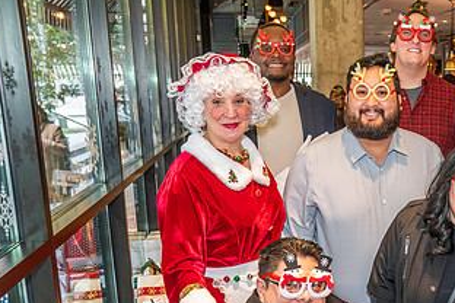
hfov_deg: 36.1
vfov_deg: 25.5
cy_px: 243
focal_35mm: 52
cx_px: 402
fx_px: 657
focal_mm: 28
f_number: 4
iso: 3200
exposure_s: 1/160
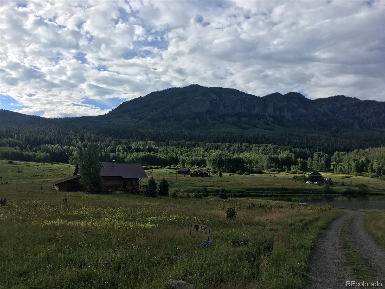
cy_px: 144
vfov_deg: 48.2
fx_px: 323
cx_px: 192
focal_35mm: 29
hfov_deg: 61.7
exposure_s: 1/1425
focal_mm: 4.15
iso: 25
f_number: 2.2
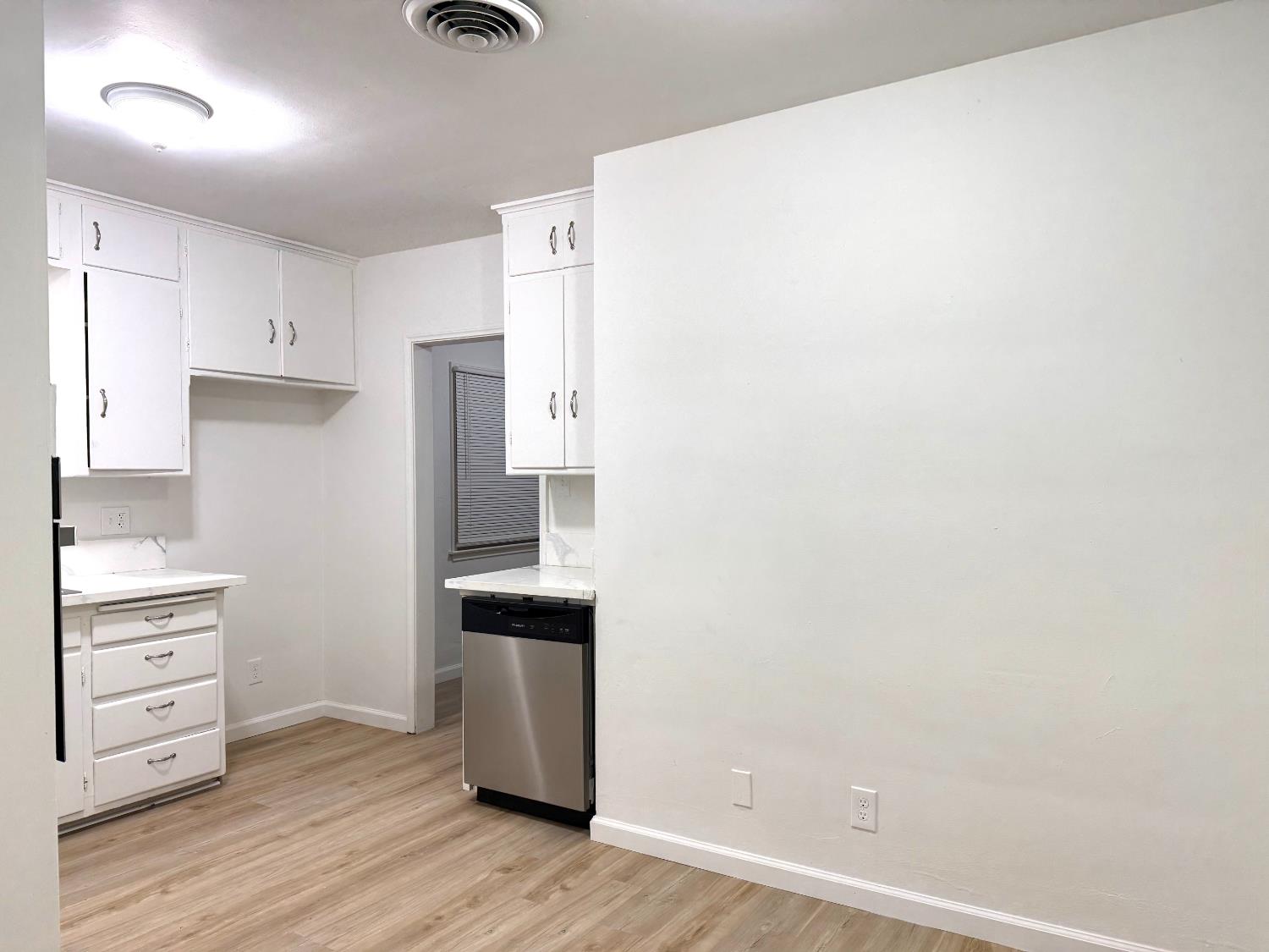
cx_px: 634
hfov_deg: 71.6
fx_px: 880
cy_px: 476
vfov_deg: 56.8
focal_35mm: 24
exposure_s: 1/120
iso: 125
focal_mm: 6.76
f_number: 1.78
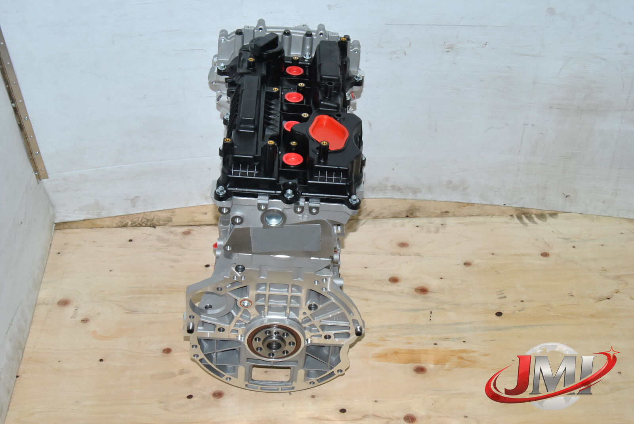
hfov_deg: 42.3
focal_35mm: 46
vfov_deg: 29.0
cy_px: 212
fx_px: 820
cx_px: 317
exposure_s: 1/200
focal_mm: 31
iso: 800
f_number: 14
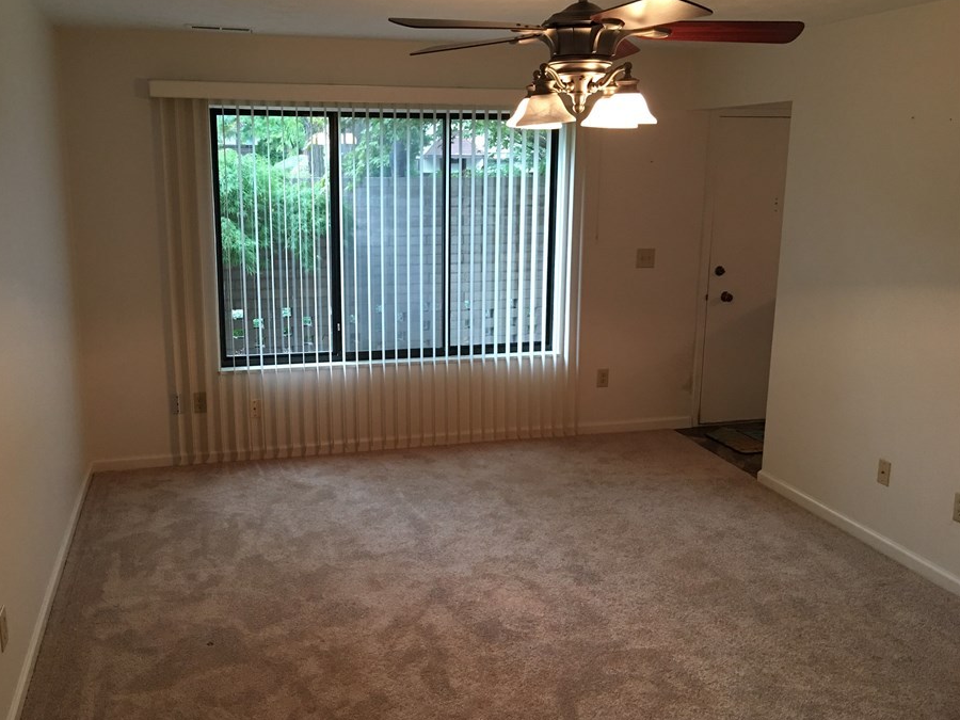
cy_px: 349
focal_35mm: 33
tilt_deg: -11.1
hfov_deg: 55.2
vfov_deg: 42.9
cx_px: 420
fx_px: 915
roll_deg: -0.3
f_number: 2.2
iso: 64
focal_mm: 4.15
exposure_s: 1/15
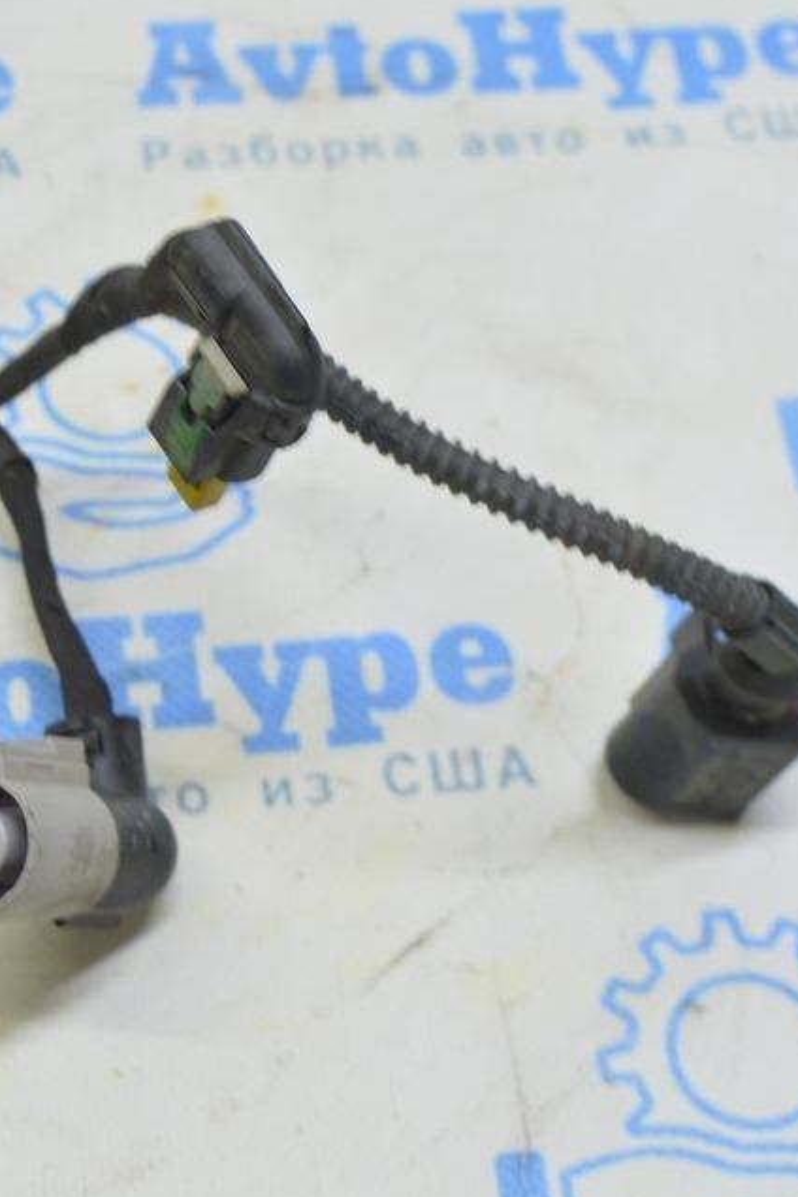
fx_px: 2487
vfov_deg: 27.1
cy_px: 628
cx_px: 269
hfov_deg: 18.2
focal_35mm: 75
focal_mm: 31
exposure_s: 1/20
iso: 400
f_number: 5.6
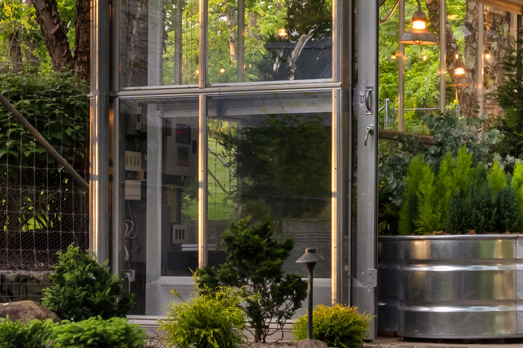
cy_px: 137
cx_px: 388
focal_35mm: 138
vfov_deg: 9.9
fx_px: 2004
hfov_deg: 14.8
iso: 800
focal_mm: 24
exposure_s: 1/4
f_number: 10
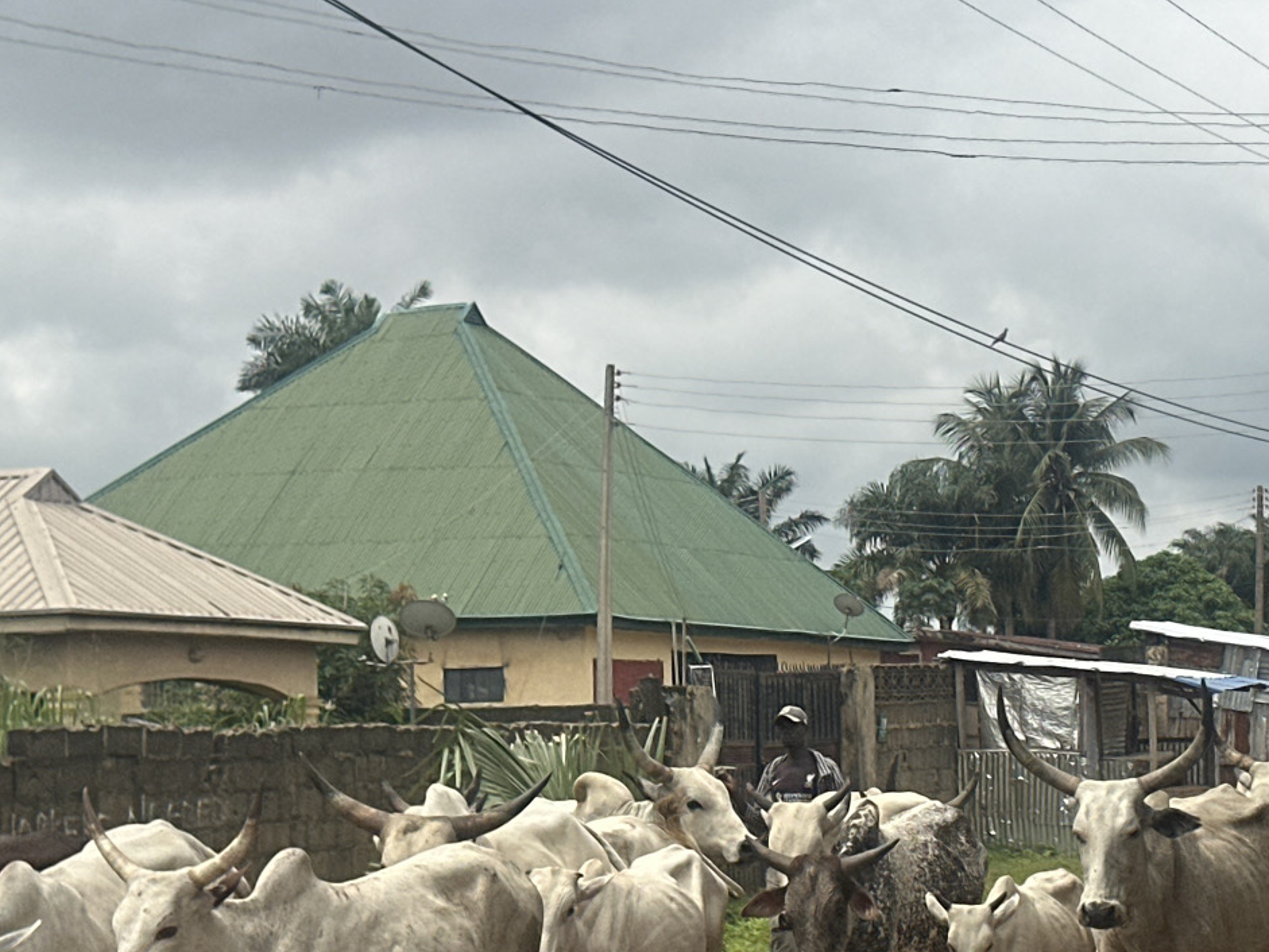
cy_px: 748
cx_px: 766
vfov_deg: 14.4
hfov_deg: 19.2
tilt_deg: +1.4
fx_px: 3740
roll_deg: -1.9
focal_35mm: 102
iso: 64
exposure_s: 1/5000
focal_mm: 6.86
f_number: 1.78
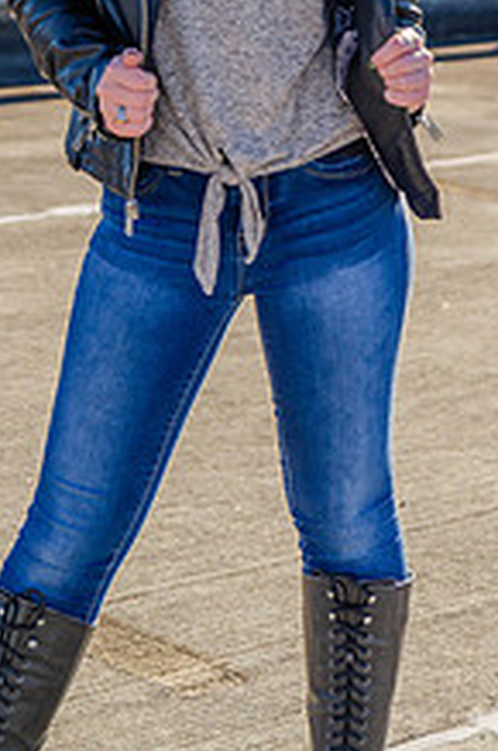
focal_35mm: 154
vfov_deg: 13.2
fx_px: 3211
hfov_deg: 8.9
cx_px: 261
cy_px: 45
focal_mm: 50
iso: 100
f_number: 2.8
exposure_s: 1/2000
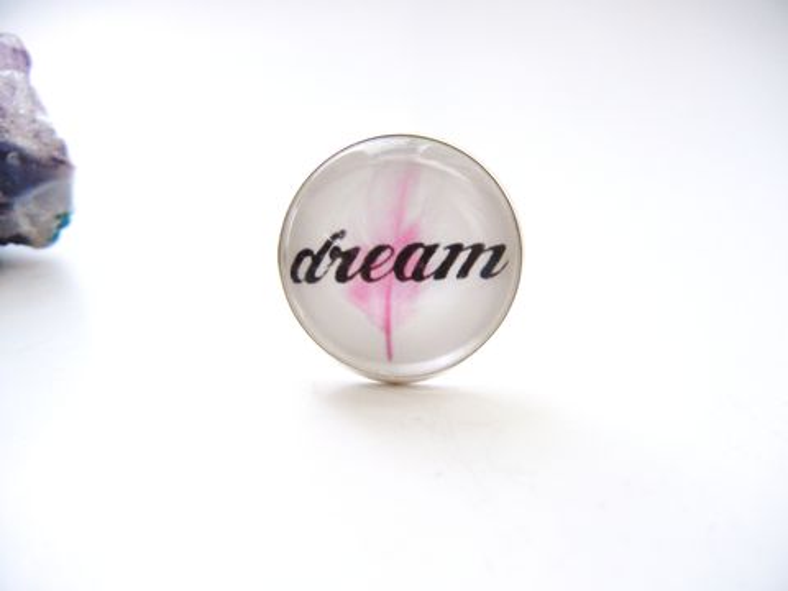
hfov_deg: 60.0
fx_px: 683
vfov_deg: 46.8
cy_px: 296
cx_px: 394
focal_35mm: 30
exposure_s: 1/30
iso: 391
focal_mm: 5.4
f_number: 3.5
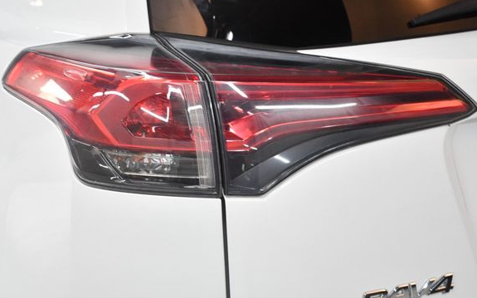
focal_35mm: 59
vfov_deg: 22.0
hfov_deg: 34.6
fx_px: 767
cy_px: 129
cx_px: 241
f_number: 4.2
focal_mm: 35
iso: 2200
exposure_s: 1/125
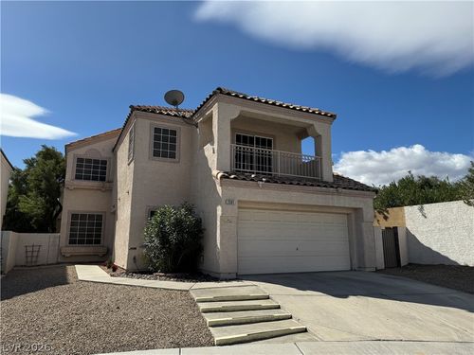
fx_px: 329
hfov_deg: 71.6
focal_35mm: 24
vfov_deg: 56.8
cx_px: 237
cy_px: 178
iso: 80
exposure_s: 1/7092
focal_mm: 6.86
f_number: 1.78
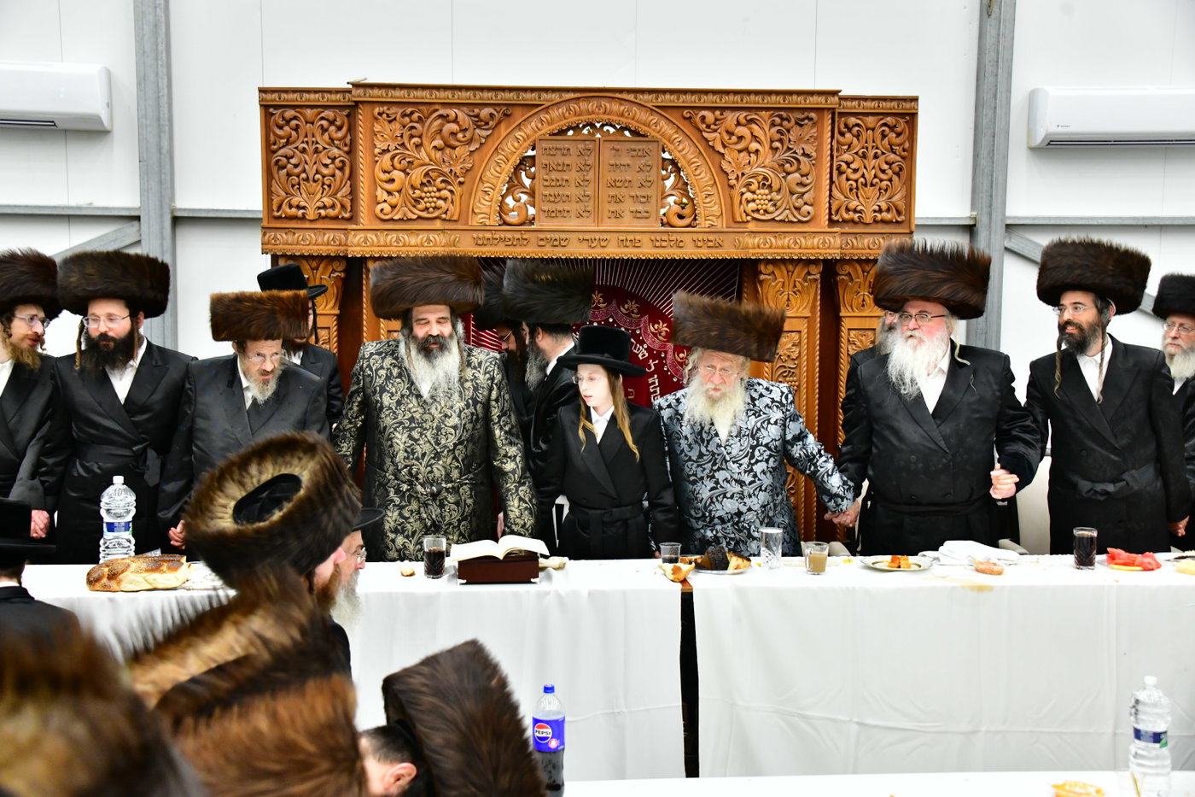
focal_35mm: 44
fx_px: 1460
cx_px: 598
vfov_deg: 30.5
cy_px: 398
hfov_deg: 44.5
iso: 2500
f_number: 5.6
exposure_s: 1/250
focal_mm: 44
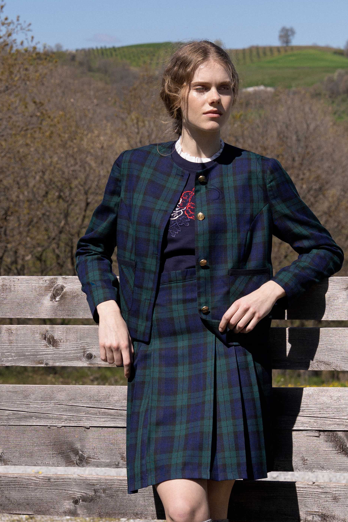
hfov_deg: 11.0
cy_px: 236
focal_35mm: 125
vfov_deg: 16.4
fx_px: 1812
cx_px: 214
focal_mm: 59
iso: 100
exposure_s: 1/500
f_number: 6.3
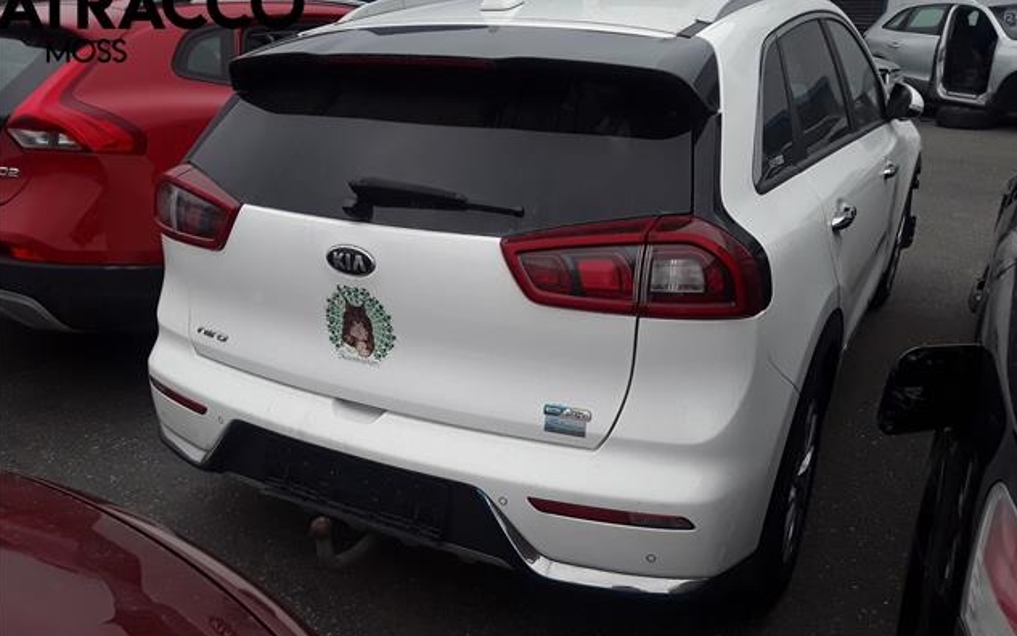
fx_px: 832
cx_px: 509
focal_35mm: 30
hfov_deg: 62.9
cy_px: 360
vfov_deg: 41.8
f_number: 1.9
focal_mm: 2.91
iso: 40
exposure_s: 1/824
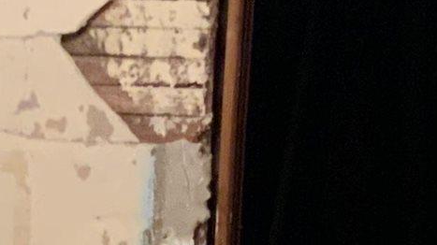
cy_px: 267
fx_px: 2409
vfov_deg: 5.8
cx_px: -150
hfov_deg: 10.1
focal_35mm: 208
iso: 200
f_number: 1.8
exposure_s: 1/60
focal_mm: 3
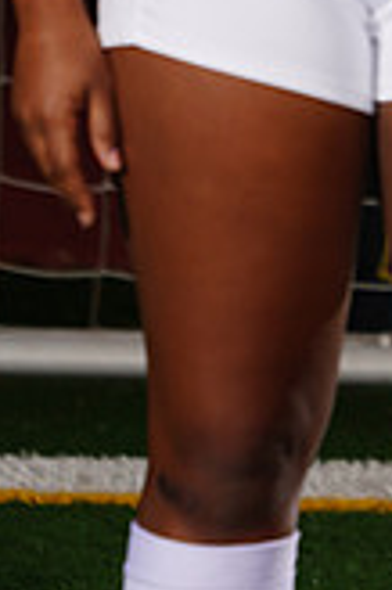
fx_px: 16530
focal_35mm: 1010
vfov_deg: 2.0
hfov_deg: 1.4
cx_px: 394
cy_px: -392
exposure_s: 1/200
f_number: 5.6
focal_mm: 285
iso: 200
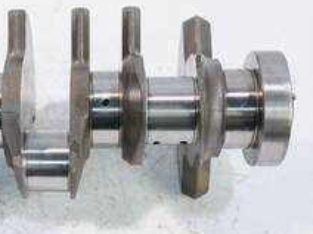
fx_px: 696
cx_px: -9
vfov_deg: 19.1
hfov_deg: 24.1
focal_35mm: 77
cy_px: 140
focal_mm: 17
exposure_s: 1/60
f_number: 4
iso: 250
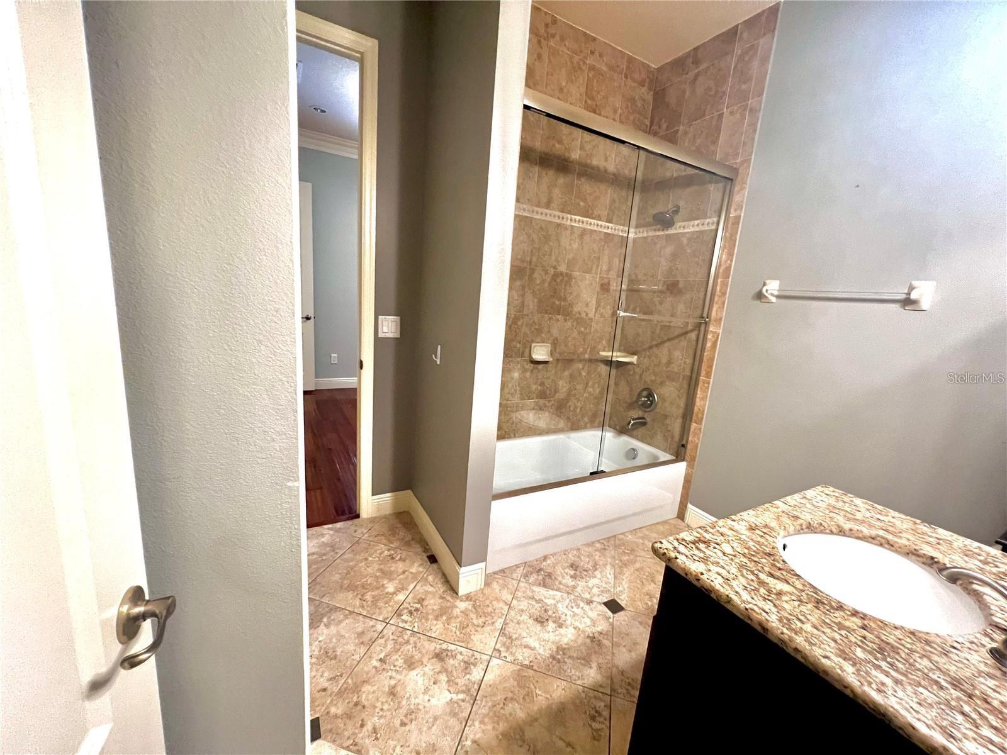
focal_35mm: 13
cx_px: 504
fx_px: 378
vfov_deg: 89.9
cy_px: 378
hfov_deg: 106.2
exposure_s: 1/60
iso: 500
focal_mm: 1.57
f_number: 1.8
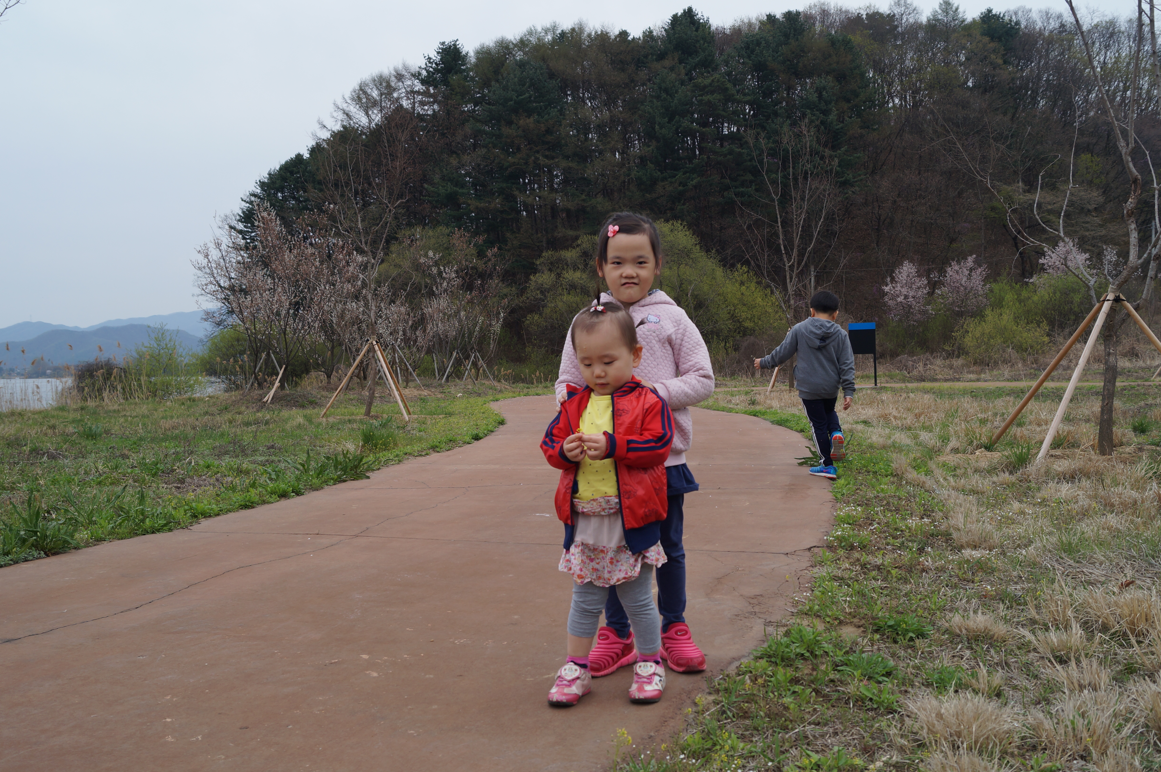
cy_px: 386
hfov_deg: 57.3
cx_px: 580
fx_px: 1063
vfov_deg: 39.9
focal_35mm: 33
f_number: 5.6
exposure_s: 1/125
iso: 100
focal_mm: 22
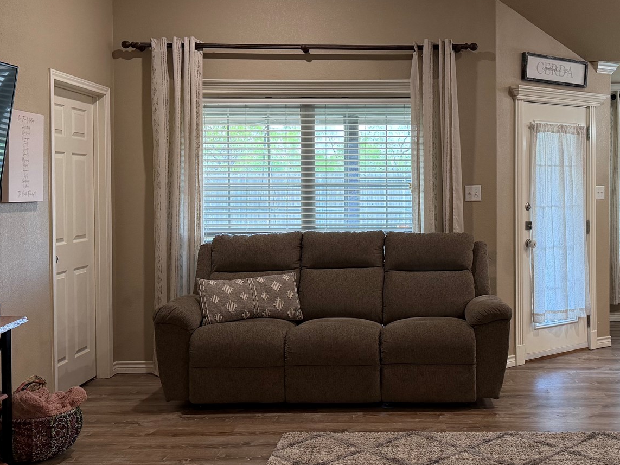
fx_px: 770
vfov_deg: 33.5
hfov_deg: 43.3
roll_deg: +0.6
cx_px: 411
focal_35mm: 43
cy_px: 202
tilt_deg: -1.7
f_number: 1.78
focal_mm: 6.76
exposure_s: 1/120
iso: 250
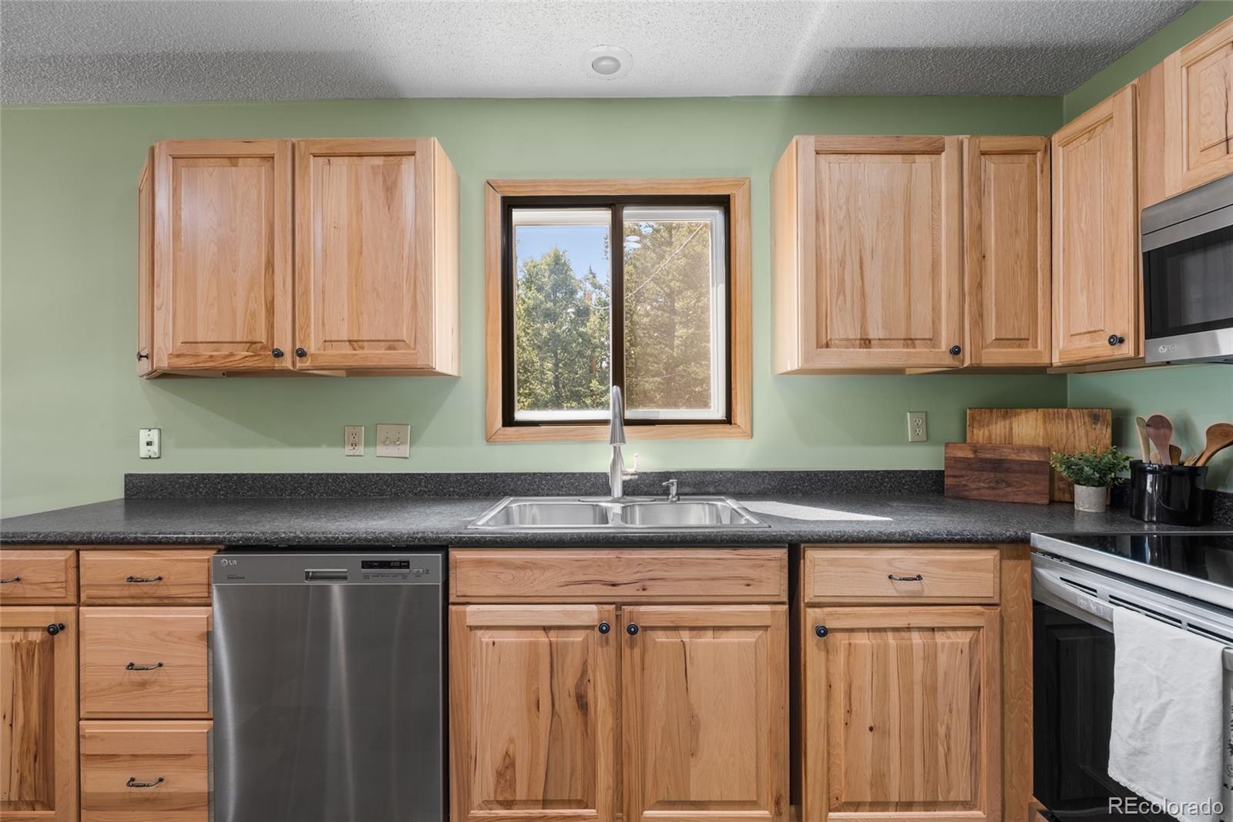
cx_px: 616
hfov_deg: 96.7
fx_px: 548
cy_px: 411
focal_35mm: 16
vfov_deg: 73.8
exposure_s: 1/2
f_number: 8
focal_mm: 16
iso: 200
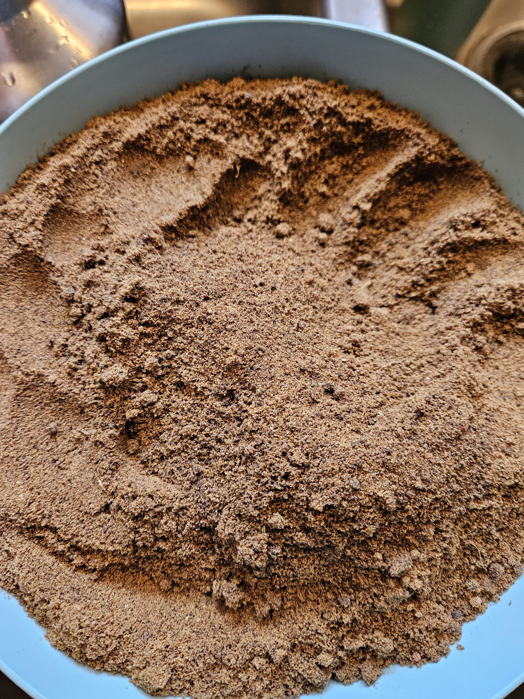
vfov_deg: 71.6
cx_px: 272
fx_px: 484
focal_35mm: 24
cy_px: 349
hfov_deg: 56.8
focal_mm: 5.4
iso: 1000
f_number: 1.8
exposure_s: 1/120
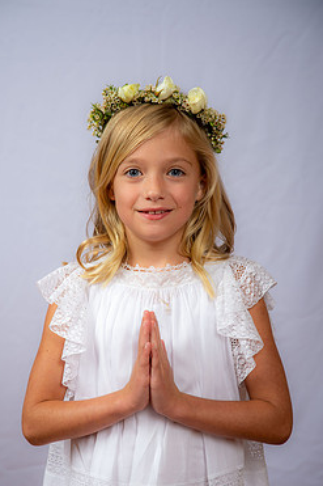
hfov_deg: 14.1
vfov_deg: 21.0
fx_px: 1307
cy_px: 288
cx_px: 150
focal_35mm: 97
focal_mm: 80
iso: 250
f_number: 6.3
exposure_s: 1/160
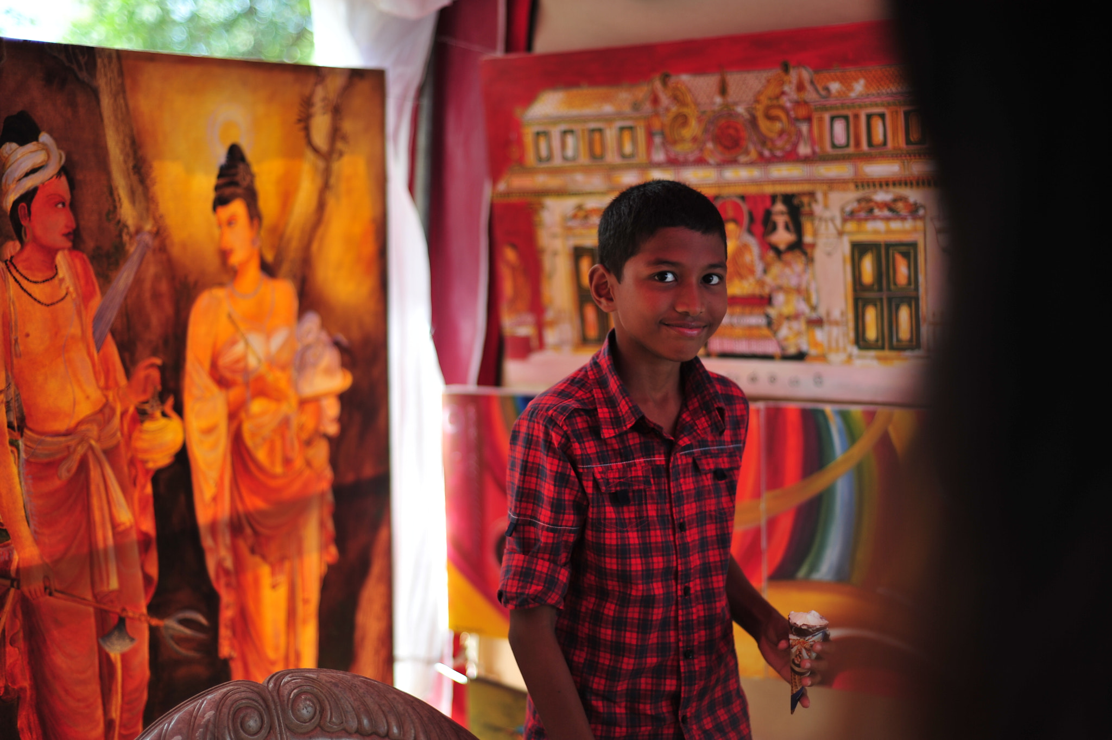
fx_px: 1544
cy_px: 370
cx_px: 556
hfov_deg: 39.6
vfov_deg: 27.0
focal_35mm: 50
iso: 200
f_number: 2
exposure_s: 1/320
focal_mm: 50
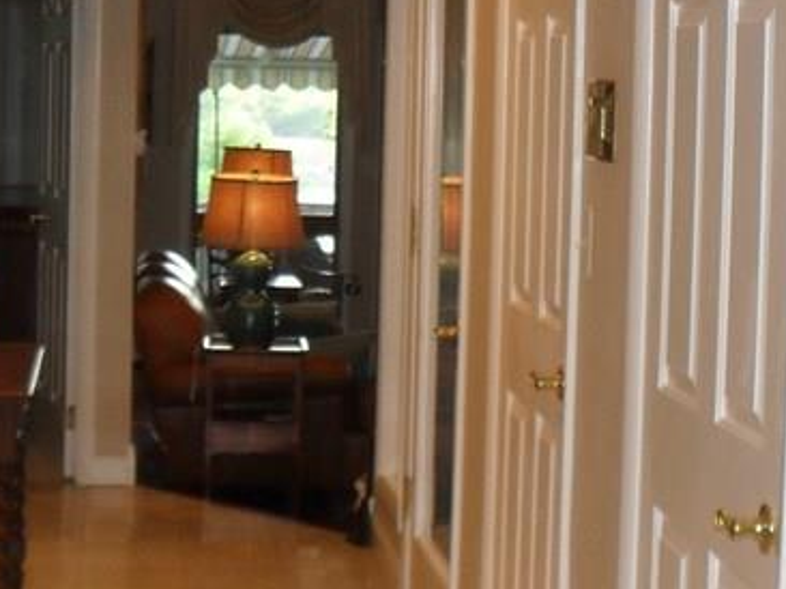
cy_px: 215
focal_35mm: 98
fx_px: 2224
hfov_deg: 19.9
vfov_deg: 15.1
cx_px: 223
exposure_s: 1/45
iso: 200
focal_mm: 6.3
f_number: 3.2
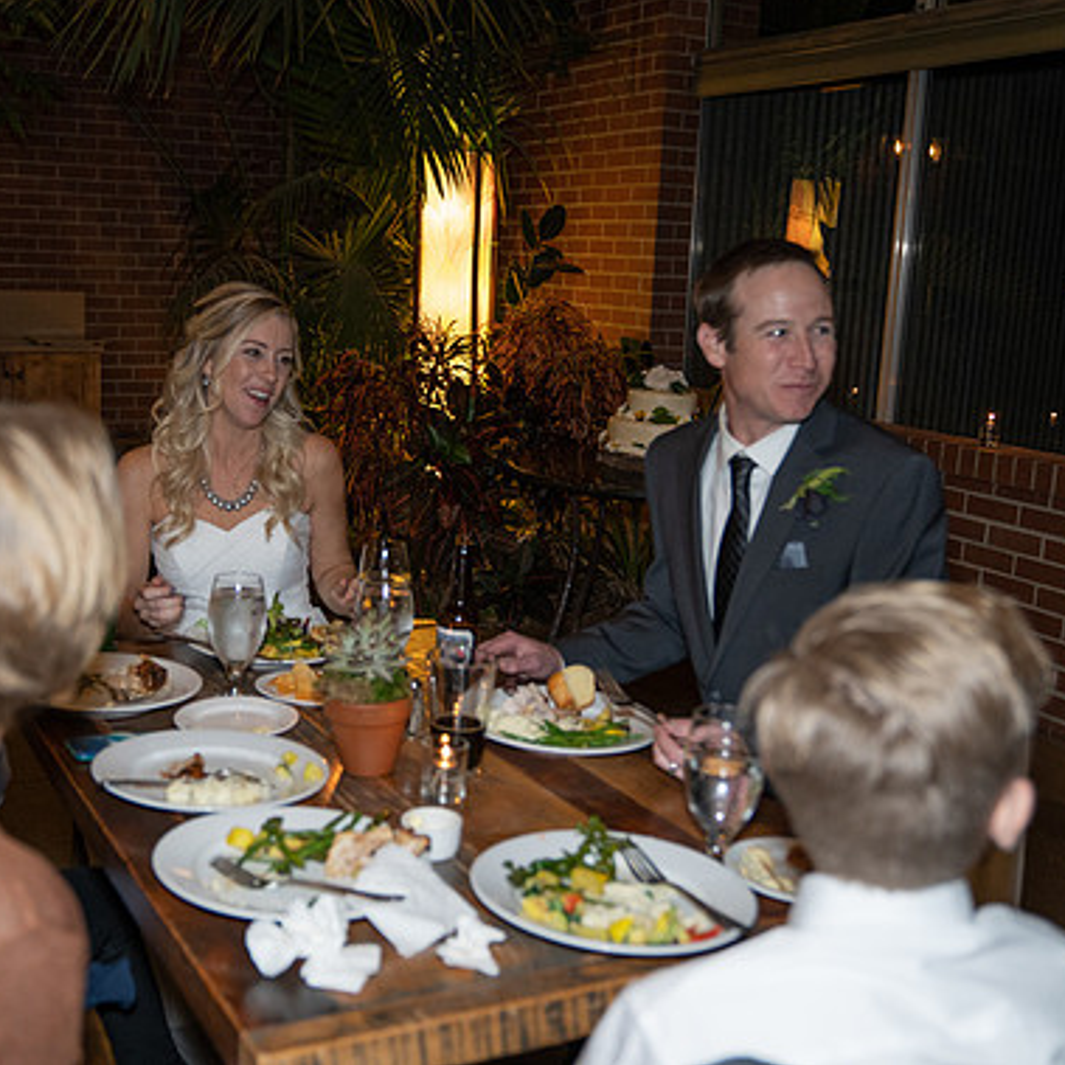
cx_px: 438
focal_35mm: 39
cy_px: 524
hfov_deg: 42.7
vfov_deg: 42.8
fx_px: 1358
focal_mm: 30
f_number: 2.8
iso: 2000
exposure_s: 1/125
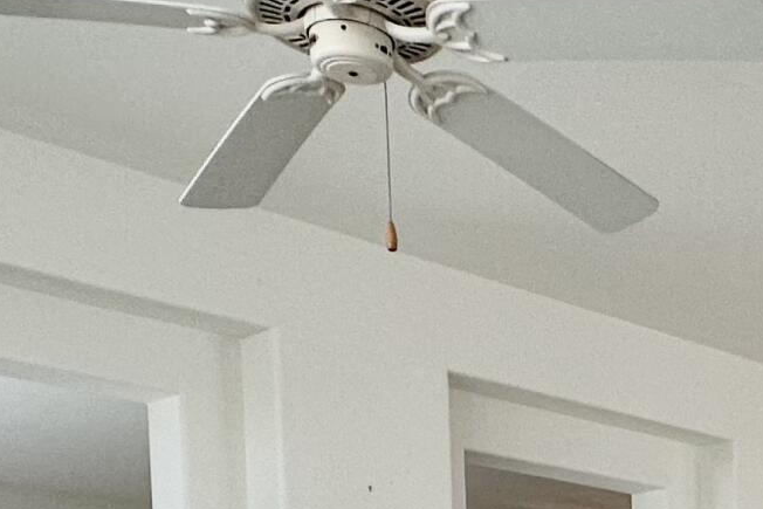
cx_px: 887
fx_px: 1420
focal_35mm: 67
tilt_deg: -4.5
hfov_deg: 27.0
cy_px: 875
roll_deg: +0.5
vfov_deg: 17.2
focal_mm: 2.22
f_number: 2.2
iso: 125
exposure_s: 1/120
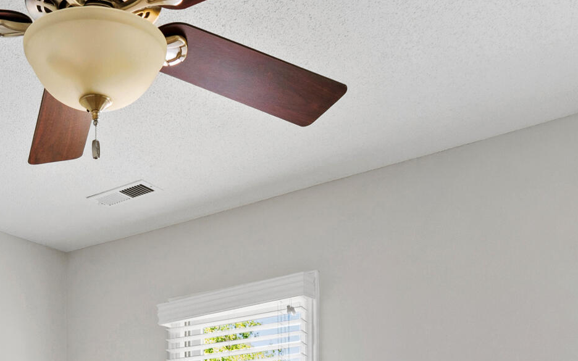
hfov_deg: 40.2
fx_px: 772
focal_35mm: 49
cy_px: 502
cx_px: 162
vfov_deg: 22.7
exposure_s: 1.3
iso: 100
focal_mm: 10
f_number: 8
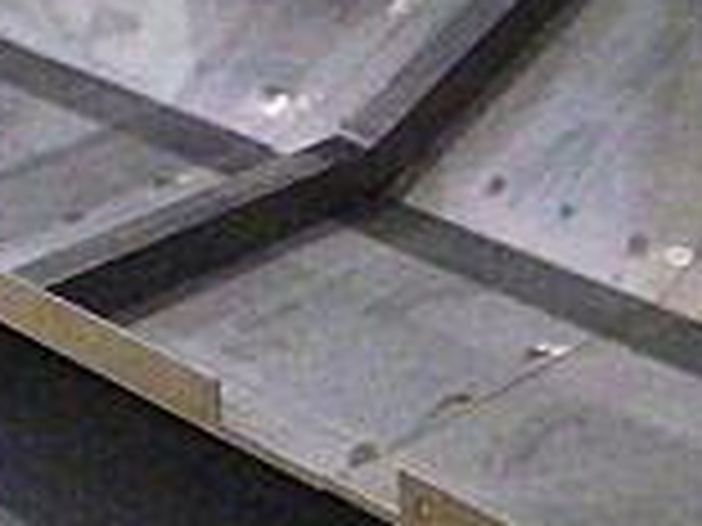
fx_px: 2332
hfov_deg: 16.5
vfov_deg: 12.3
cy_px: -229
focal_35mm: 115
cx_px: 796
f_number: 3.5
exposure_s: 1/45
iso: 1000
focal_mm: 5
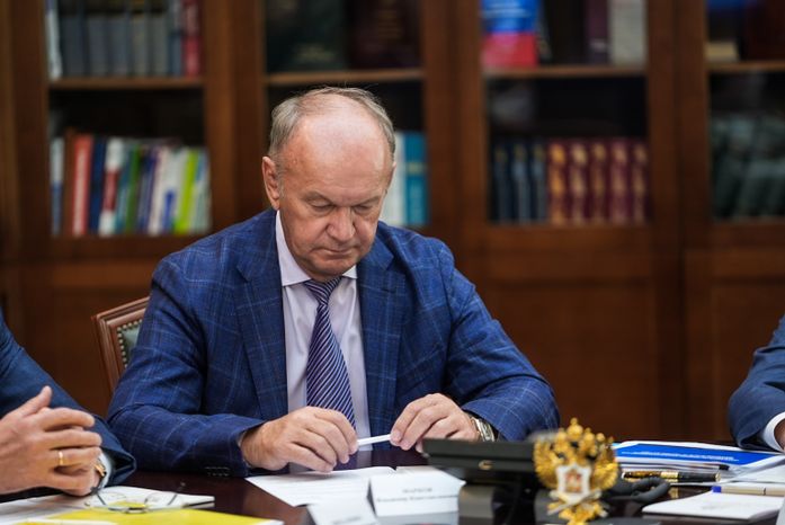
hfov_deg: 11.5
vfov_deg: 7.7
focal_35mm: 179
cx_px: 392
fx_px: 3906
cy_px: 262
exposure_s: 1/125
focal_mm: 179
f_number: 2.8
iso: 800
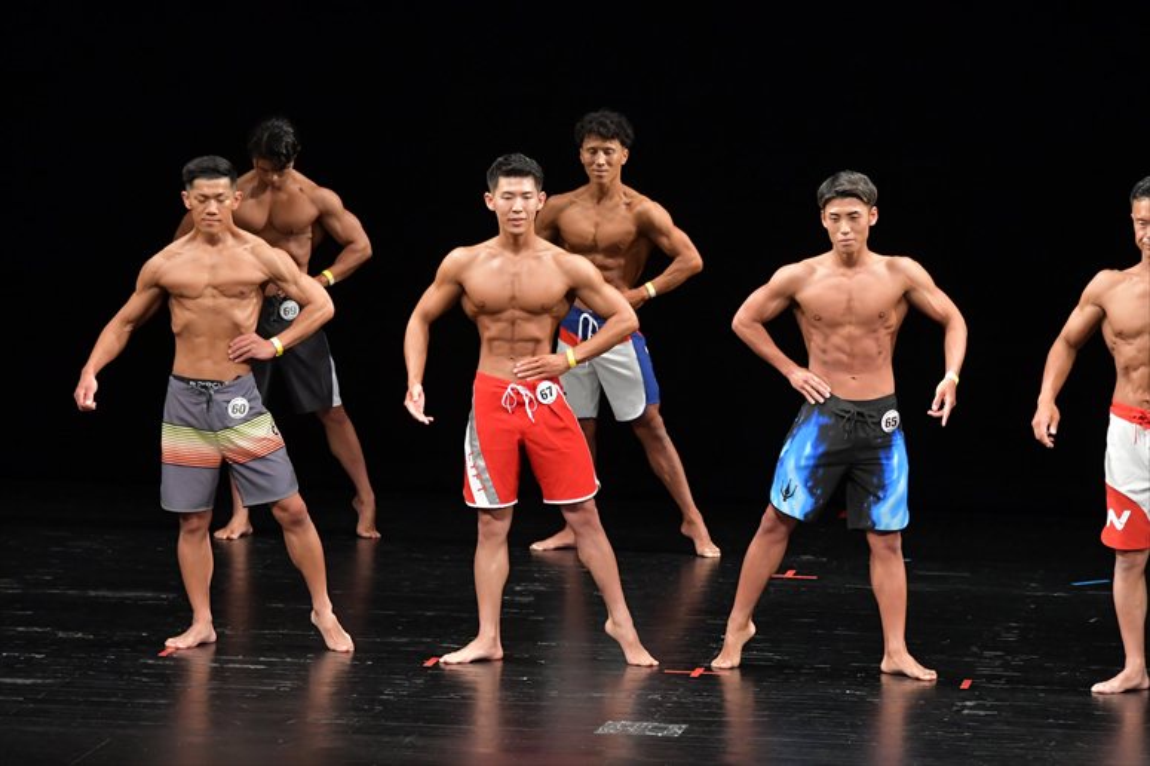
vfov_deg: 6.3
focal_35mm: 217
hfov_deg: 9.5
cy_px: 383
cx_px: 575
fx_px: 6929
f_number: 5.6
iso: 3200
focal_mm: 145
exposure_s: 1/400
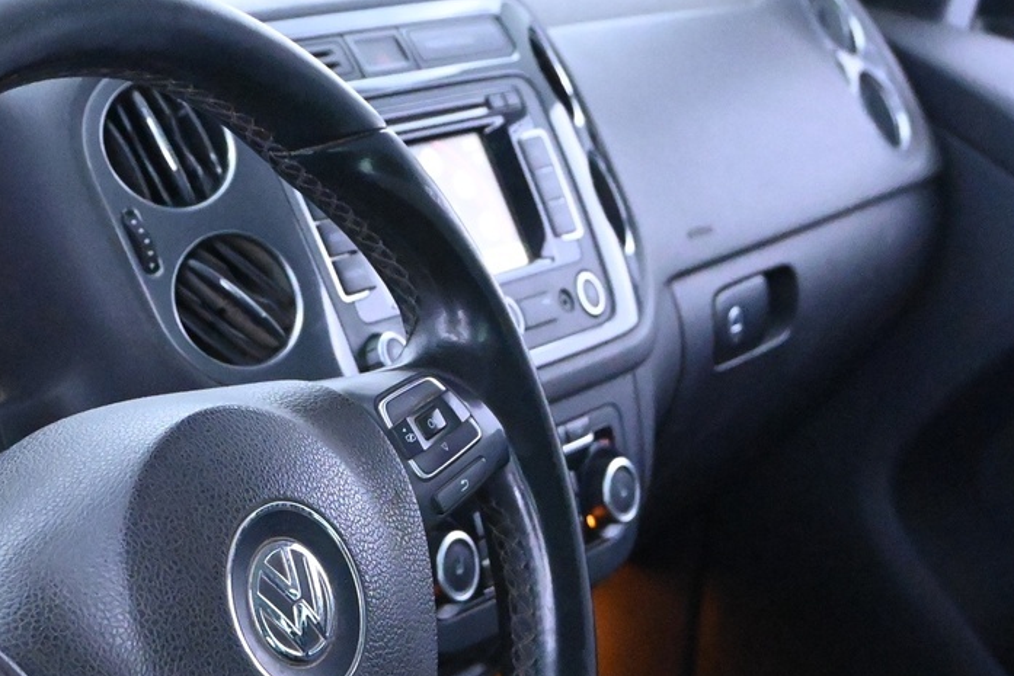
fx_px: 2258
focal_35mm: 80
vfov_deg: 16.9
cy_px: 573
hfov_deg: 25.2
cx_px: 329
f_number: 4.2
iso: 11400
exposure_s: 1/40
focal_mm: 23
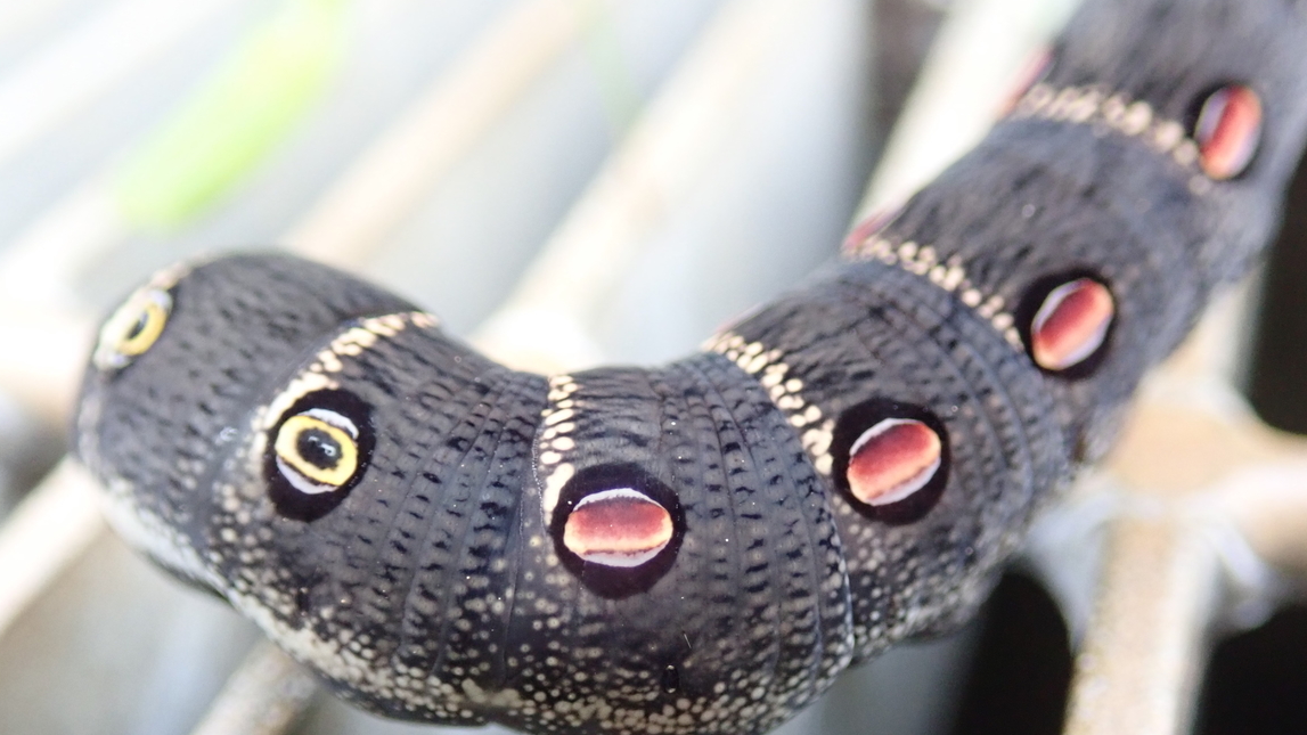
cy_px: 500
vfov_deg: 24.3
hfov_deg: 42.1
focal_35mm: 49
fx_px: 1698
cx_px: 637
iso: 800
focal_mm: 7.86
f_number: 2.9
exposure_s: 1/125
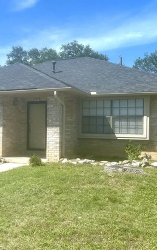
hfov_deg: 29.6
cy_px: 120
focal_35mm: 42
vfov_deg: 47.2
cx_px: 24
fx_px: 288
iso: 50
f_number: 1.5
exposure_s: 1/2457
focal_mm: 5.7
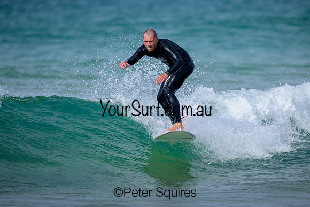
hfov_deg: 2.6
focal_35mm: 800
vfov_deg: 1.7
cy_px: 104
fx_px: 6890
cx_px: 155
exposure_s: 1/1250
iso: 180
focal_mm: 800
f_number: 6.3
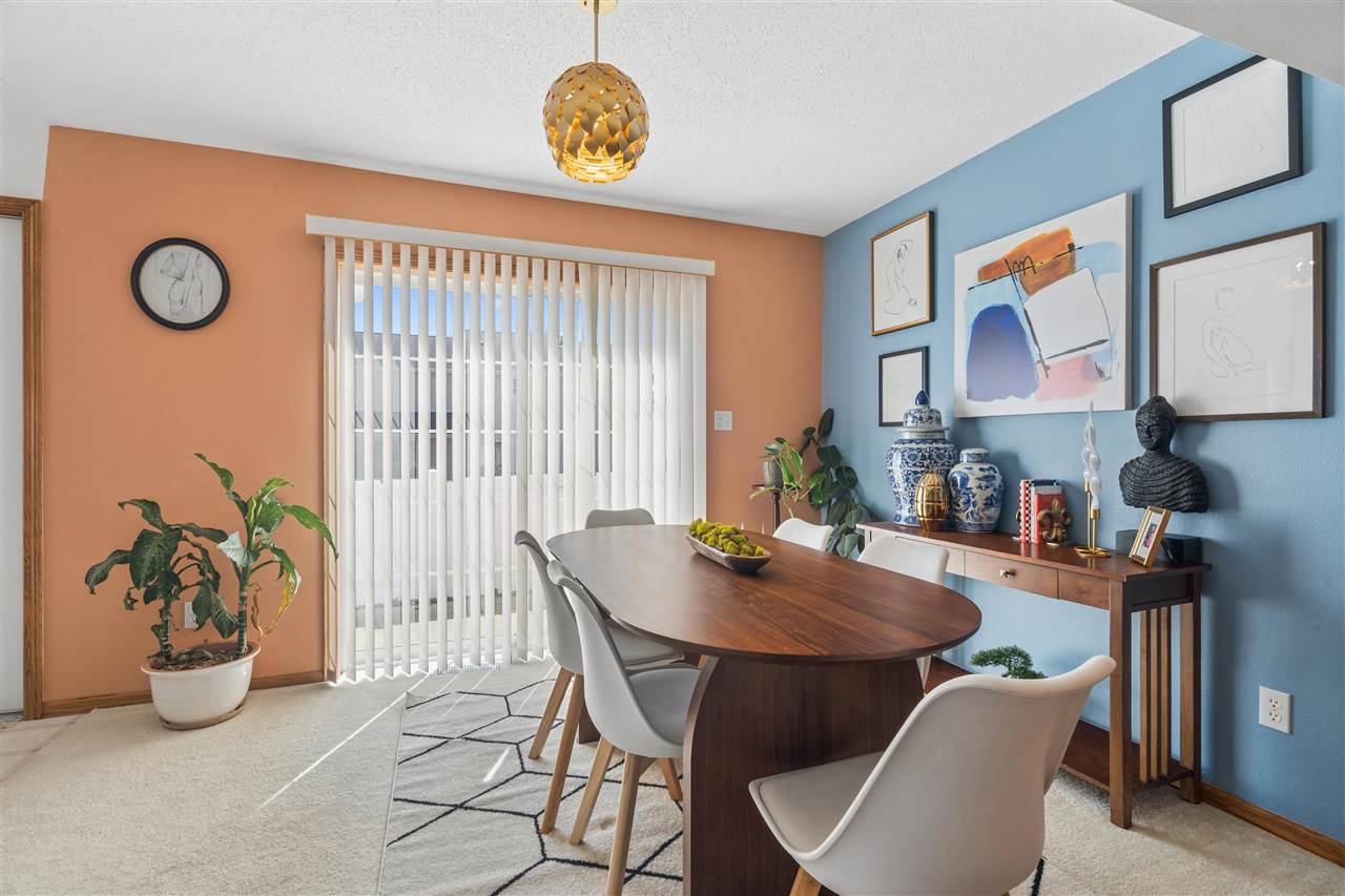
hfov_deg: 96.7
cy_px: 448
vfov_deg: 73.7
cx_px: 672
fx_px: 598
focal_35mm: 16
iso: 400
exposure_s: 1/60
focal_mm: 16
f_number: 10
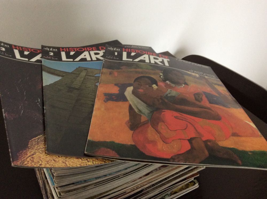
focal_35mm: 32
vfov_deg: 44.1
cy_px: 100
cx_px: 134
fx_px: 246
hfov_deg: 56.9
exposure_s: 1/25
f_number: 2.4
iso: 125
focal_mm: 3.3
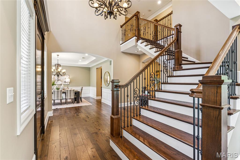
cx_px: 120
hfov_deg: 97.5
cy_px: 80
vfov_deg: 74.4
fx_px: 105
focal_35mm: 16
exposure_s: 1/4
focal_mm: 15.8
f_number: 13
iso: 320
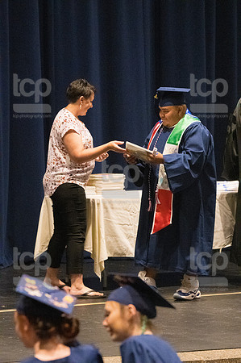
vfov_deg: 9.5
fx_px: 2184
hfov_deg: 6.3
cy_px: 182
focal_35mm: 217
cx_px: 120
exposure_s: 1/250
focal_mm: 145
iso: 8000
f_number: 4.5
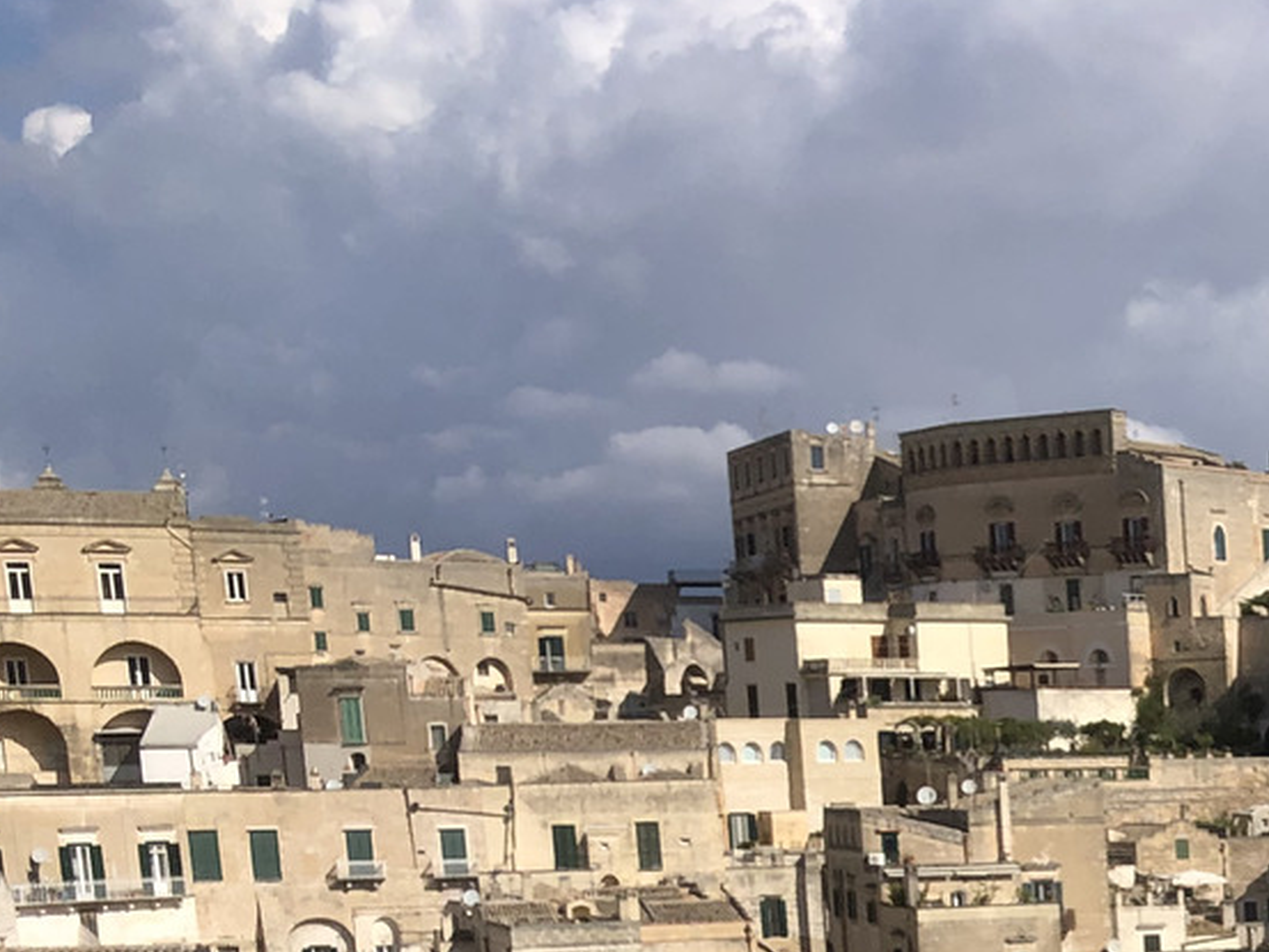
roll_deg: +1.4
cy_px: 1310
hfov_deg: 21.1
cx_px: 1801
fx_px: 2970
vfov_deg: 16.9
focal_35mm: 81
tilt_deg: -10.8
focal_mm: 4
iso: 20
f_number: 1.8
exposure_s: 1/3745
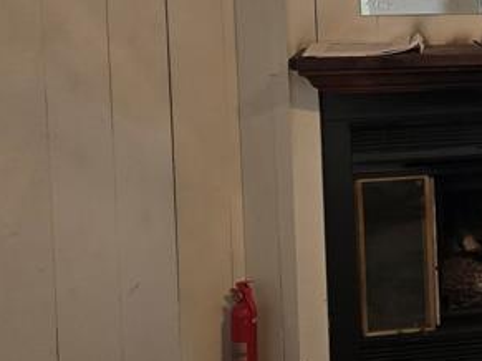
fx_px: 1127
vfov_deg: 18.0
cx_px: 684
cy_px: 76
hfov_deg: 21.1
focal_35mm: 81
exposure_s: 1/120
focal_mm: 6.3
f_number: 1.7
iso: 500
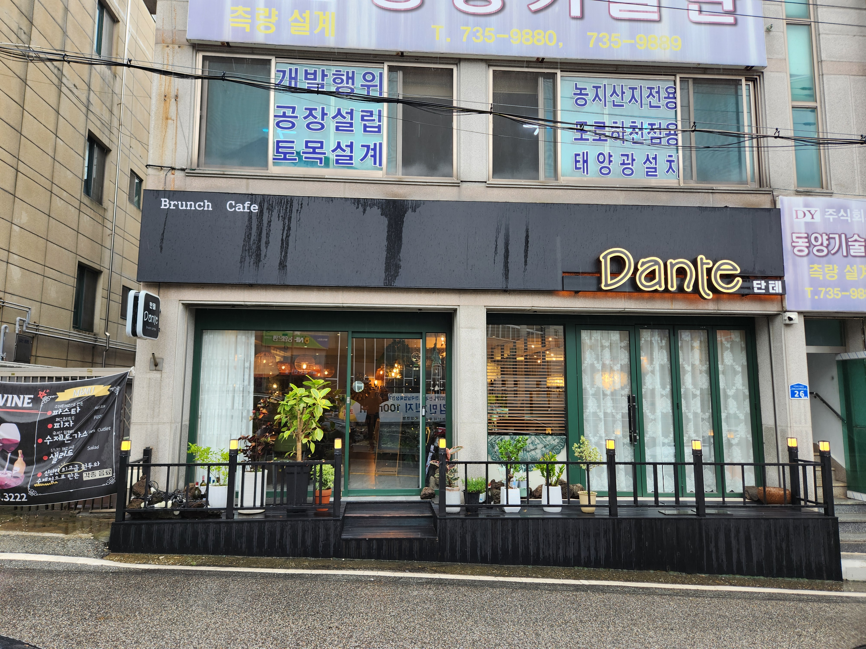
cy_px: 324
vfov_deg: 58.9
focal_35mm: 23
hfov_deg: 73.9
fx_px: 575
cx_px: 433
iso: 32
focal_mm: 5.4
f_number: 1.8
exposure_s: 1/180
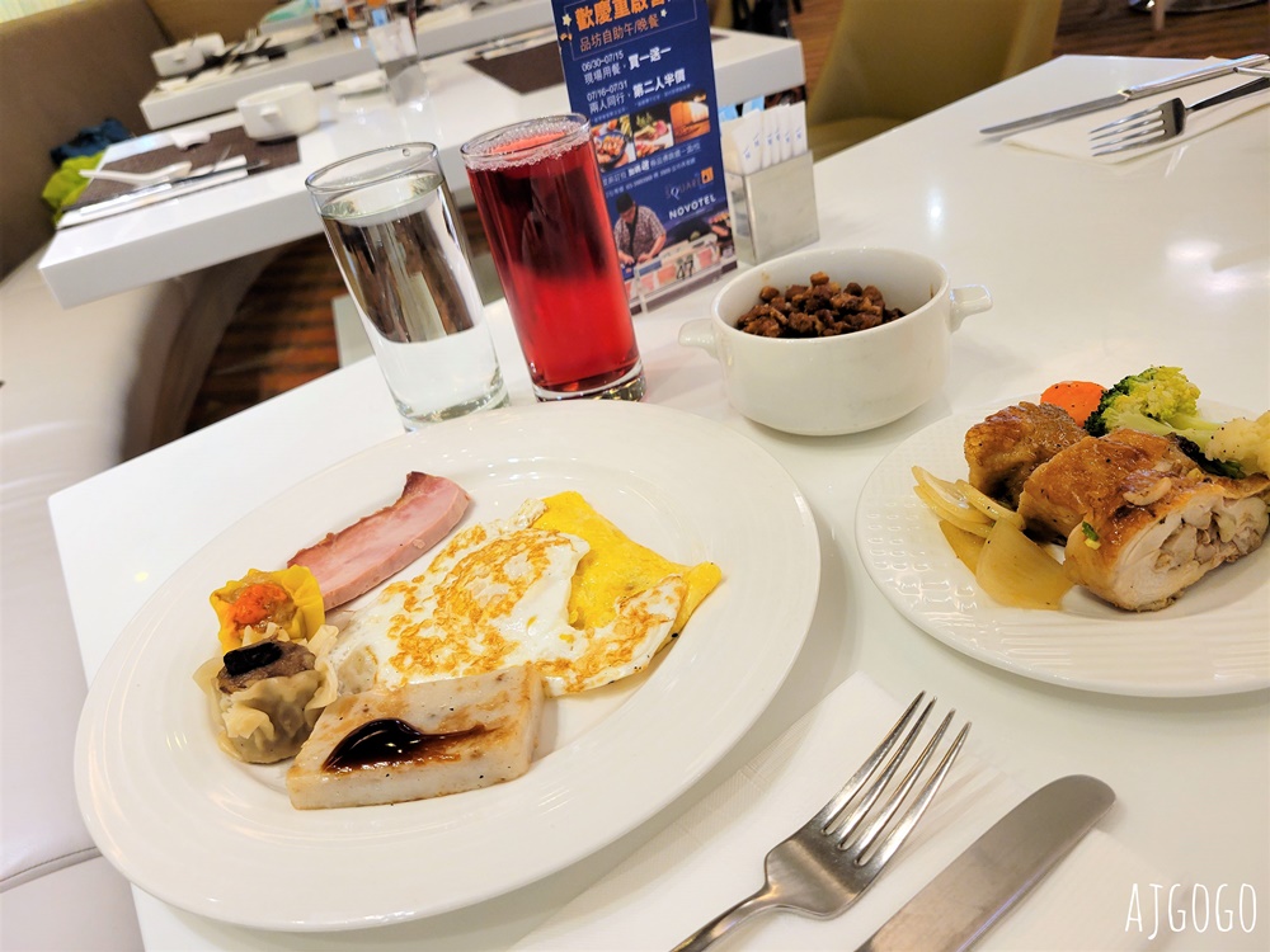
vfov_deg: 53.1
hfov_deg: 67.3
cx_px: 635
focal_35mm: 26
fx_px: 954
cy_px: 476
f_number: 1.8
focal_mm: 5.4
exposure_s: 1/60
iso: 250
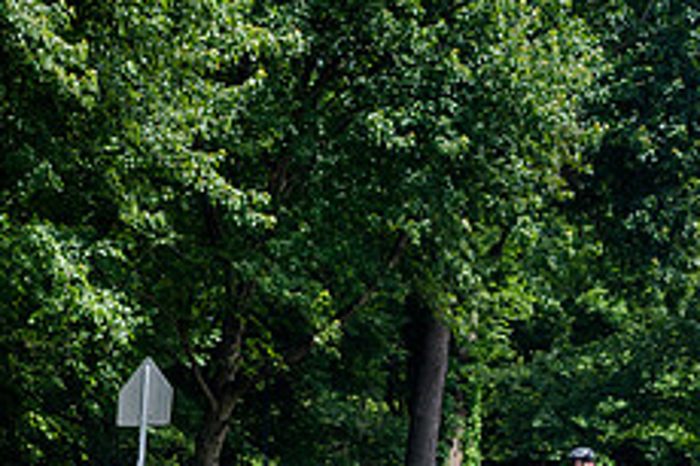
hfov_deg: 19.3
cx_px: -96
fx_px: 1962
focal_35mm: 101
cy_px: 576
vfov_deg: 13.1
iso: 200
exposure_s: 1/800
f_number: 4
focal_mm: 35
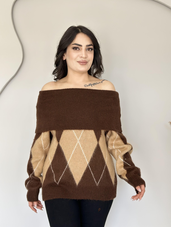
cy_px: 114
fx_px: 316
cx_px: 86
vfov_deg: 39.7
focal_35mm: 48
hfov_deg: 30.3
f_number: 1.78
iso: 80
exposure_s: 1/121
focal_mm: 6.86
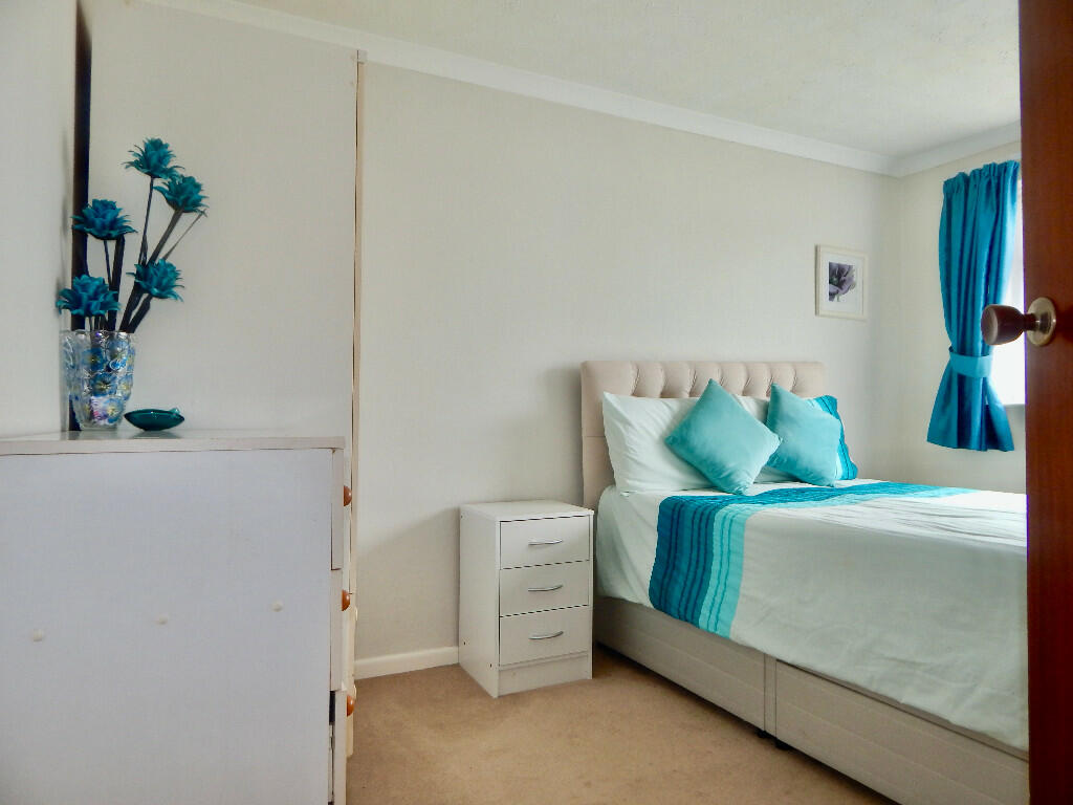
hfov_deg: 76.4
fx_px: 682
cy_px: 402
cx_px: 536
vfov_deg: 61.1
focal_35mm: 22
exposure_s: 1/30
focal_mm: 4
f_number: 3
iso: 125
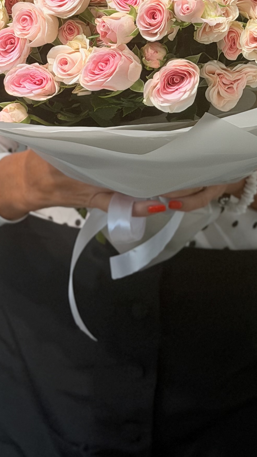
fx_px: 1454
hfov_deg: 10.1
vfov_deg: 17.4
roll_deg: -3.2
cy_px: -9
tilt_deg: -3.6
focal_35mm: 120
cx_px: 140
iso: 64
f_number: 1.78
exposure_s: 1/247
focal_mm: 6.76
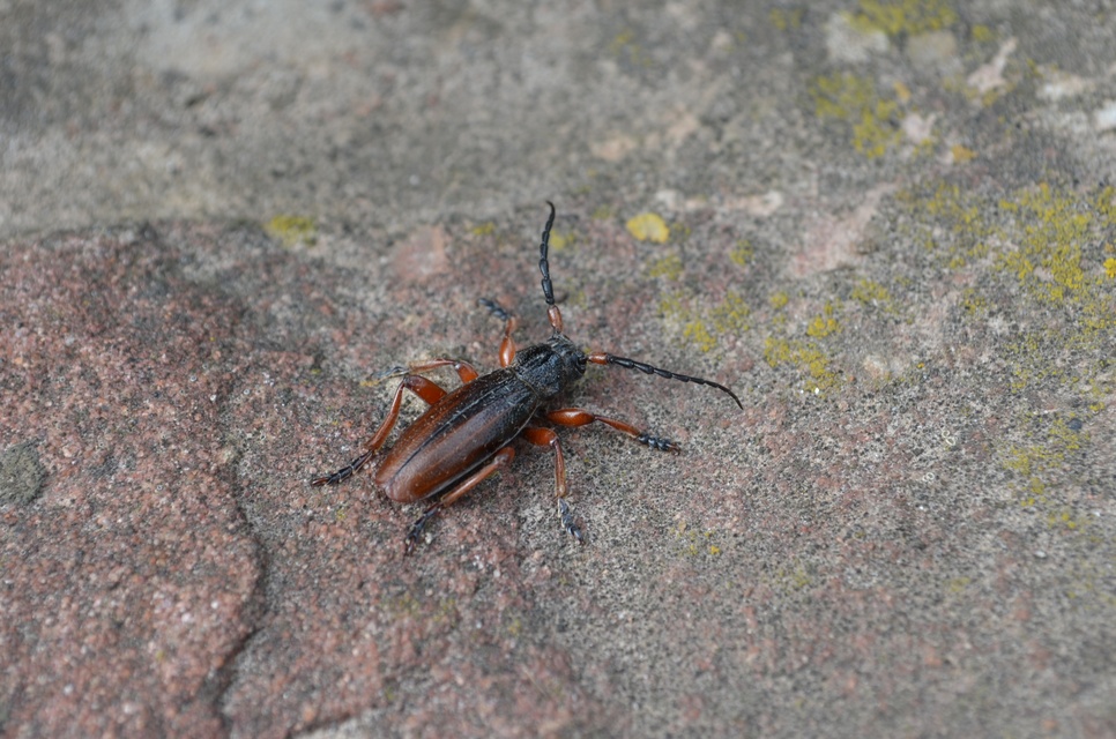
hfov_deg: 24.7
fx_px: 2552
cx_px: 558
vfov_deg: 16.5
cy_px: 370
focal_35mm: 82
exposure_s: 1/60
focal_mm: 55
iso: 160
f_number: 8
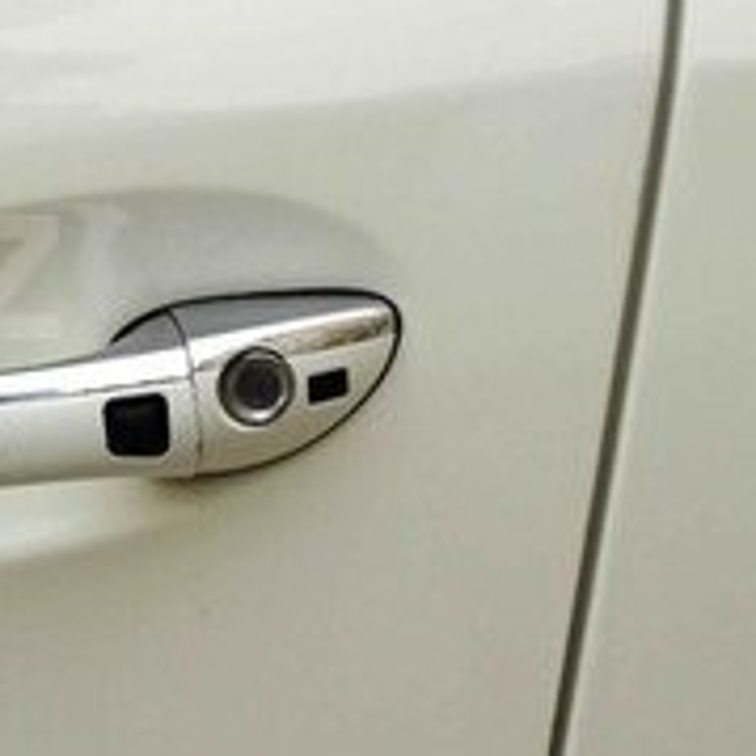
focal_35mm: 94
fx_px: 2323
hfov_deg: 16.8
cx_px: -372
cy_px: 279
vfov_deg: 18.5
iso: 800
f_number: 5.6
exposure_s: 1/1000
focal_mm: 20
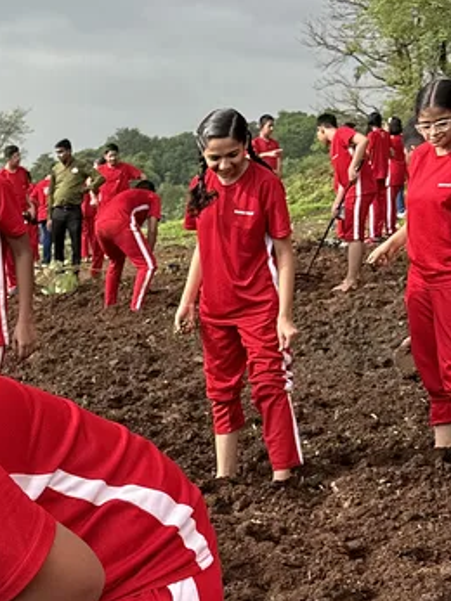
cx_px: -213
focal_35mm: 83
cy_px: 662
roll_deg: +4.7
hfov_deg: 16.3
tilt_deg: -15.4
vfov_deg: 22.3
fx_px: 1443
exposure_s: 1/894
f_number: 1.78
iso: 80
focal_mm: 6.86
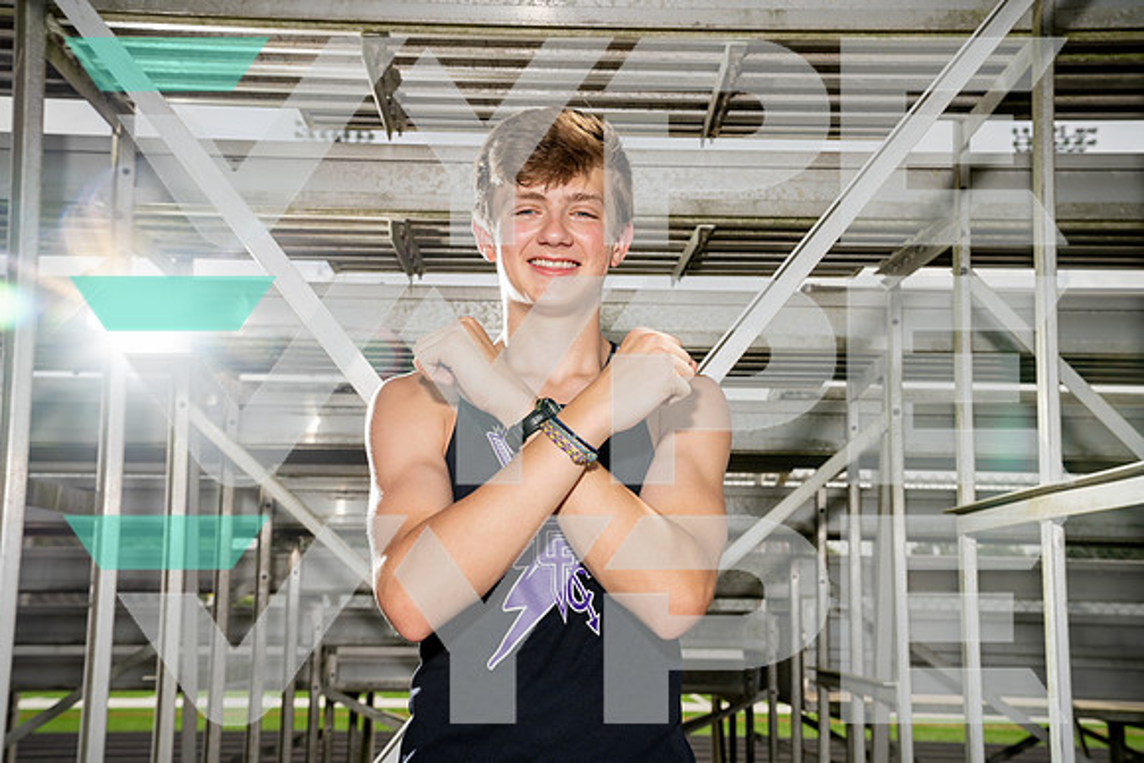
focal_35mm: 50
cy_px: 382
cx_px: 572
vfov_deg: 27.0
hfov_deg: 39.6
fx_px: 1589
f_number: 8
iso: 100
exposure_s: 1/250
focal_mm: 50
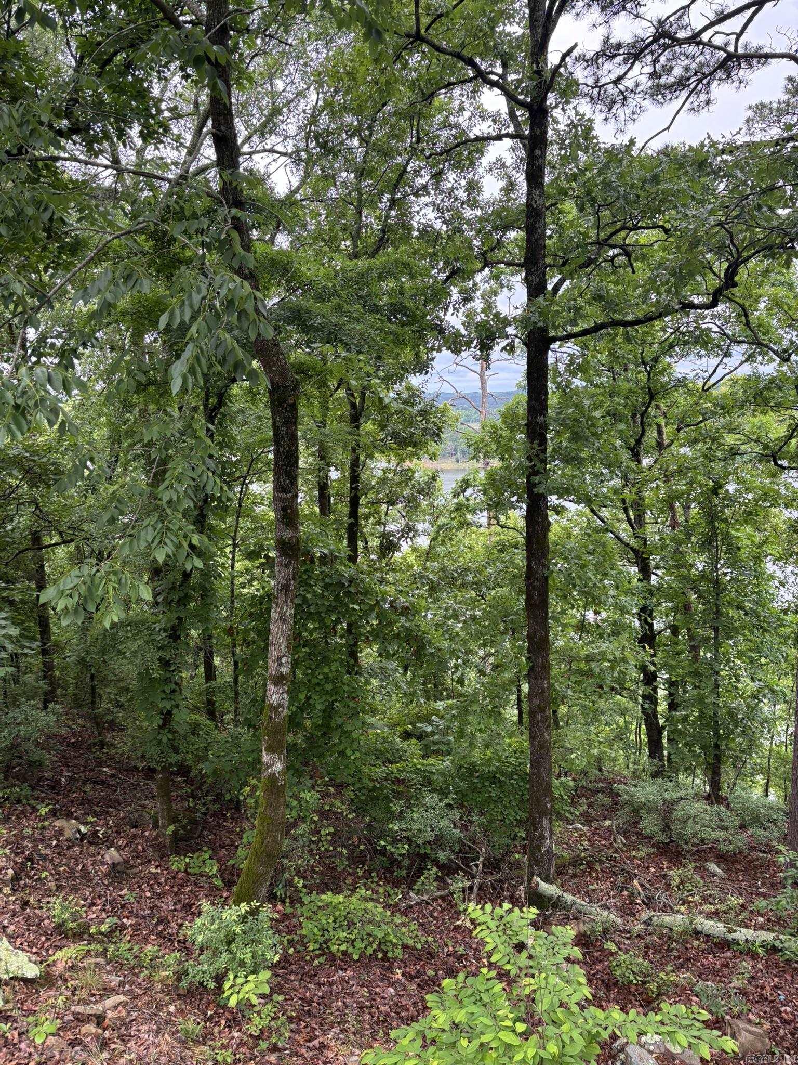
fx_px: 799
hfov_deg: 53.1
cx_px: 399
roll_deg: +1.2
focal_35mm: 26
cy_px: 532
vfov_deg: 67.3
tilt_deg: -7.2
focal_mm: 5.96
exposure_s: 1/148
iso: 64
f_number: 1.6
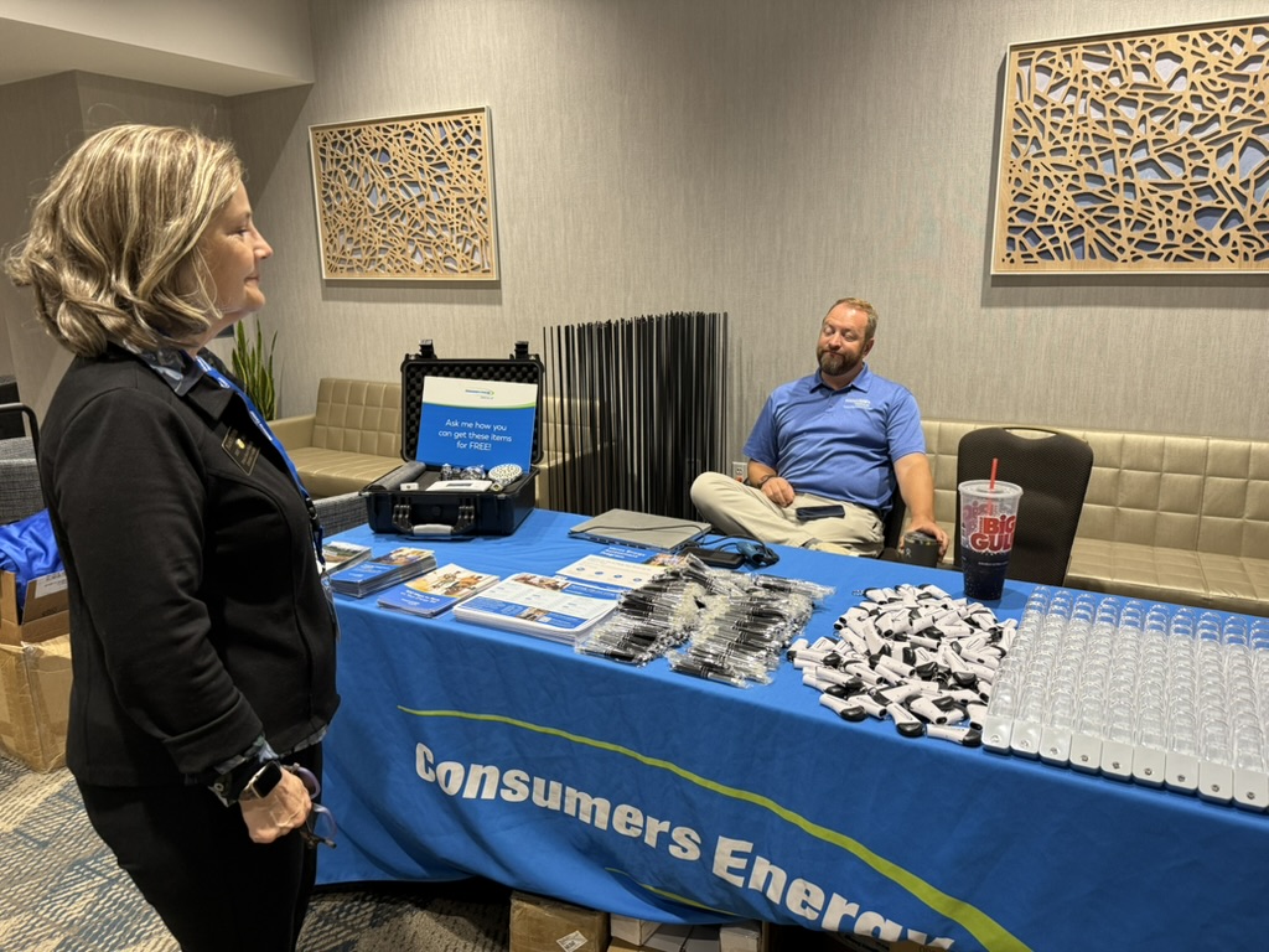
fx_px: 880
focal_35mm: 24
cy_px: 476
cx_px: 634
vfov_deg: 56.8
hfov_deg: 71.6
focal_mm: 6.76
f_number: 1.78
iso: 160
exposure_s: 1/60
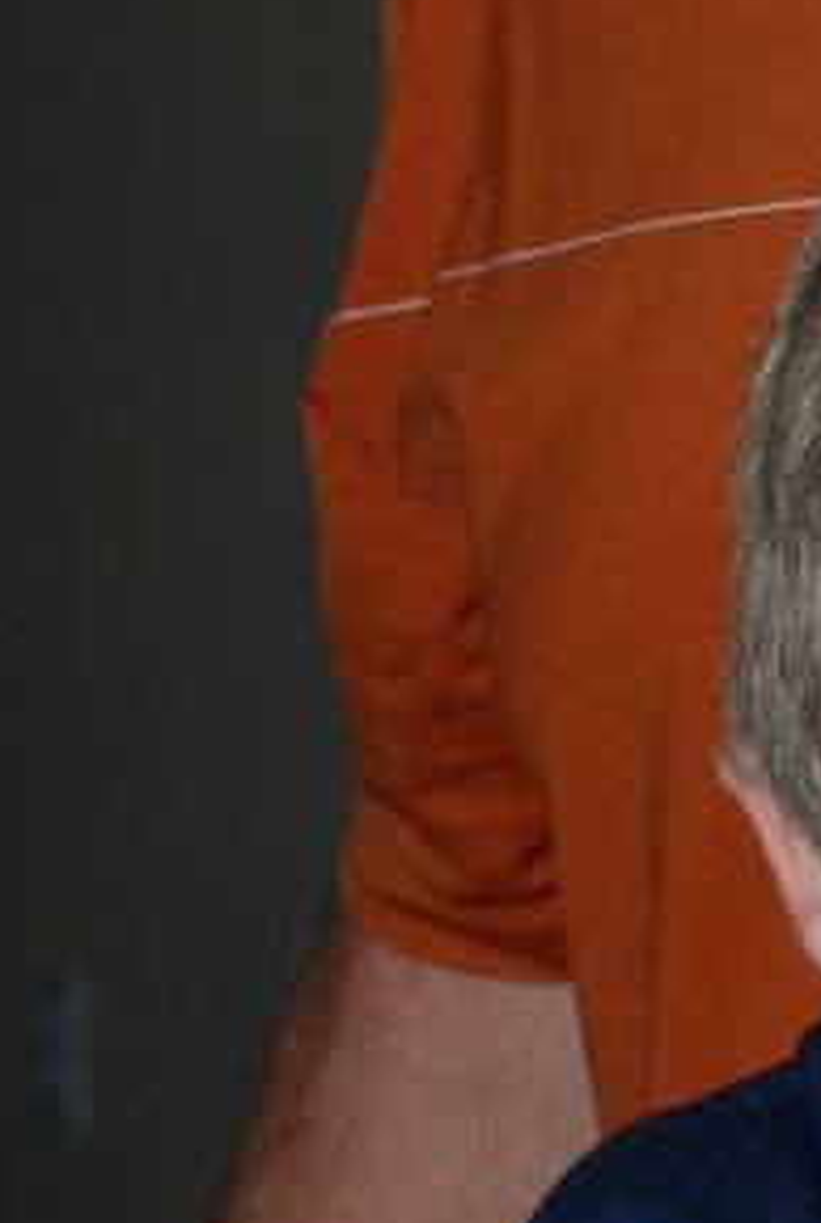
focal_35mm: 248
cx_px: 1312
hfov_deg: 5.5
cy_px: 396
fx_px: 8443
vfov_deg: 8.3
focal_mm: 40
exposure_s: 1/60
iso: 200
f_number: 4.5
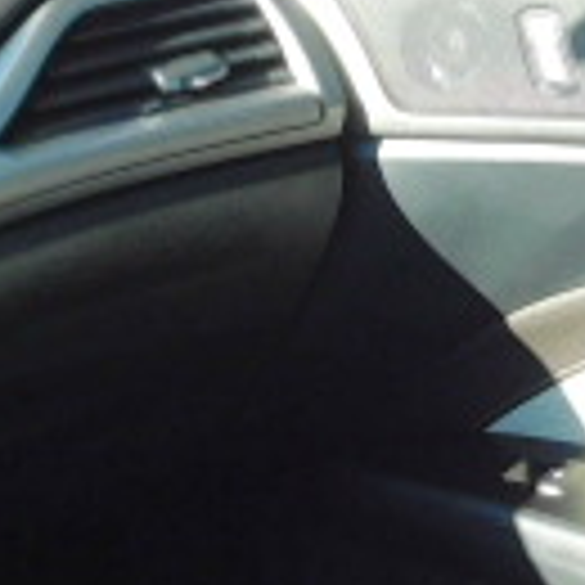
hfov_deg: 17.4
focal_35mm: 100
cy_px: 360
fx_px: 1912
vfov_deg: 17.4
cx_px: 315
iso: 125
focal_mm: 4
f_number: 3
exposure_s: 1/125
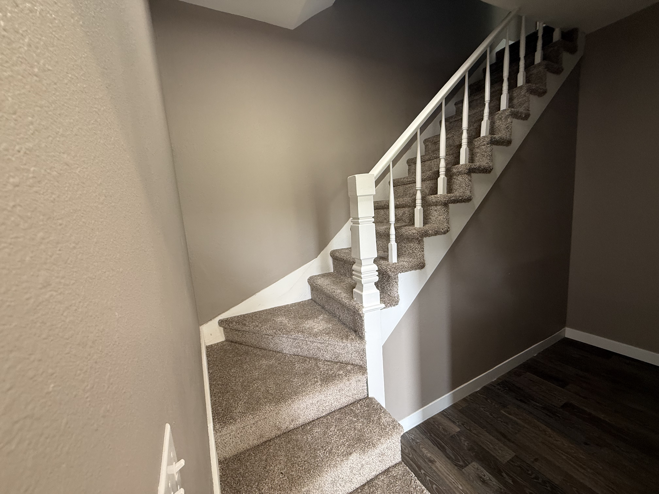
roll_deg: +3.6
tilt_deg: -9.5
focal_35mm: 14
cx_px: 330
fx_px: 267
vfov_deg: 85.7
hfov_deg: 102.1
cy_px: 247
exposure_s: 1/60
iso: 160
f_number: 2.2
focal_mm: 2.22
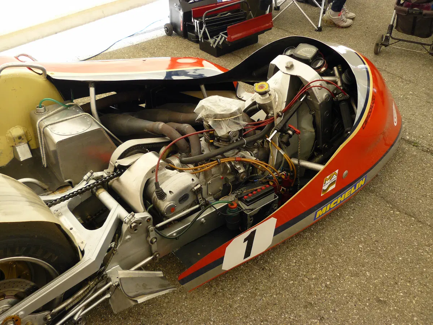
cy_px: 162
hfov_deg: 51.4
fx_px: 450
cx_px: 216
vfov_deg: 39.7
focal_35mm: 36
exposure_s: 1/80
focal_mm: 6
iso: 100
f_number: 2.8
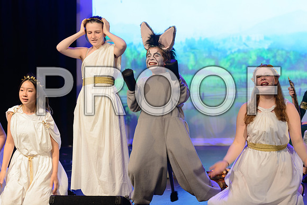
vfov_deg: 16.8
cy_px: 90
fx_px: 692
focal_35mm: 81
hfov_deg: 25.0
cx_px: 178
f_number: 2.8
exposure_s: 1/100
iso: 1000
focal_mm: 70
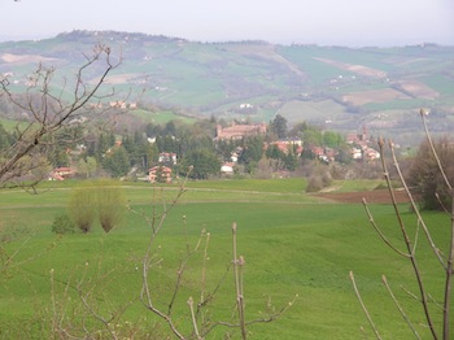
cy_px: 170
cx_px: 227
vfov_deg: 13.6
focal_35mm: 109
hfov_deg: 18.1
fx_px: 1429
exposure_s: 1/204
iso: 50
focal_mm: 17.9
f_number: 4.9
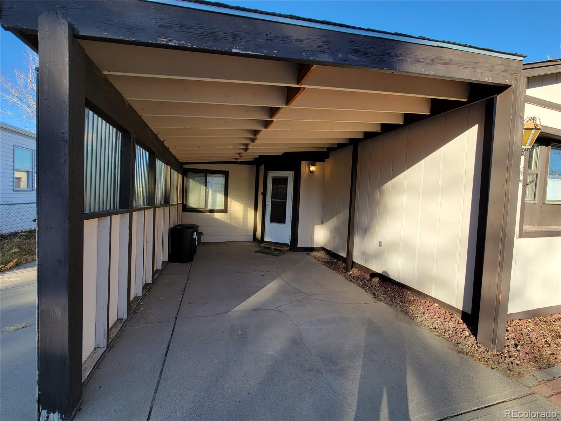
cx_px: 280
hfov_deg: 106.2
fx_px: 211
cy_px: 210
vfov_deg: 89.9
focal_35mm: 13
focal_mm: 2.2
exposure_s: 1/369
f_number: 2.2
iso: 50
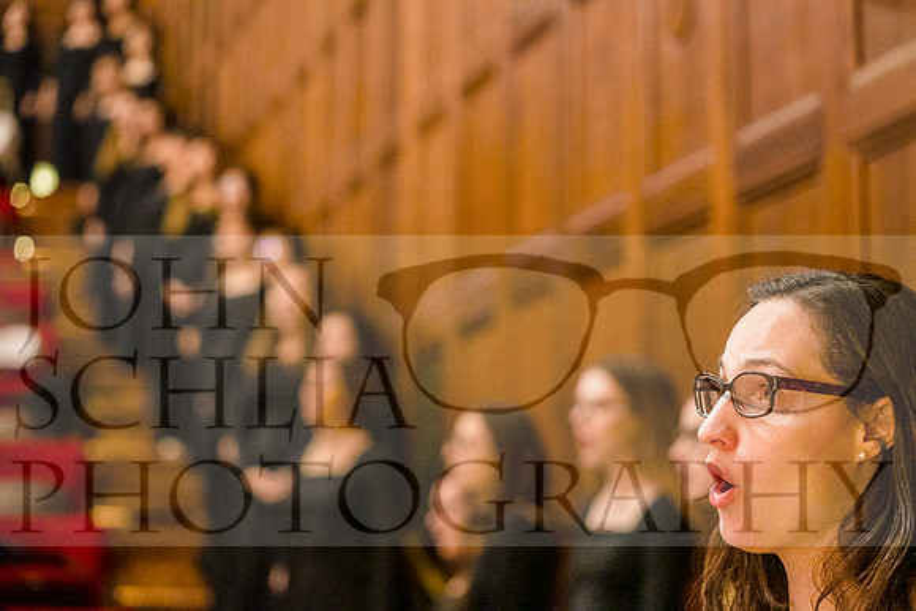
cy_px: 306
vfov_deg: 19.5
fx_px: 1781
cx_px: 458
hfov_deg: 28.8
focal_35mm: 70
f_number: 3.2
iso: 6400
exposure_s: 1/80
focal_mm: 70
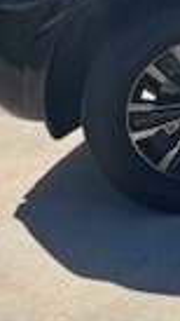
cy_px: -52
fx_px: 1121
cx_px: 634
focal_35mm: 132
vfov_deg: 15.7
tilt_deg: -11.6
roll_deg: -1.7
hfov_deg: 7.4
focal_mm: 5.96
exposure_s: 1/2105
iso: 50
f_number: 1.6
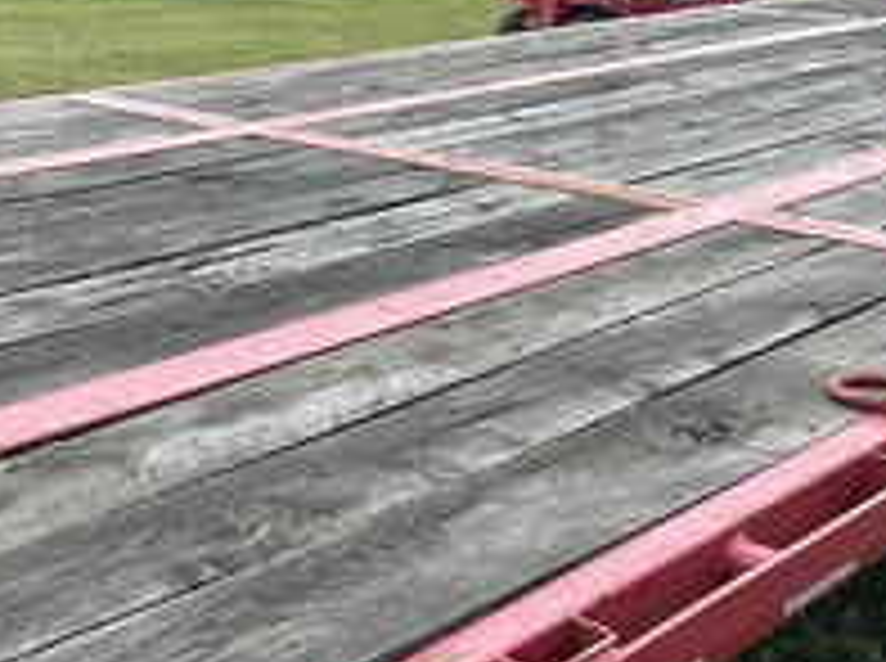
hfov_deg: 32.4
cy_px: 464
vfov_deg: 24.6
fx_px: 1507
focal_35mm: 59
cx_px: 270
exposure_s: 1/627
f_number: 1.8
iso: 25
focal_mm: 3
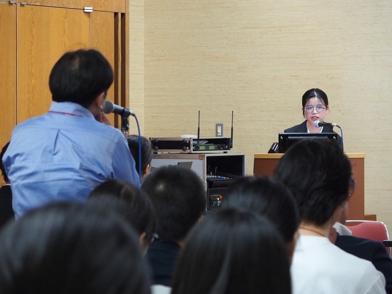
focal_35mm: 165
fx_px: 1869
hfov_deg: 12.0
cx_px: 196
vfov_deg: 9.0
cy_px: 147
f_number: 2.8
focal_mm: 35
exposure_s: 1/80
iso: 640
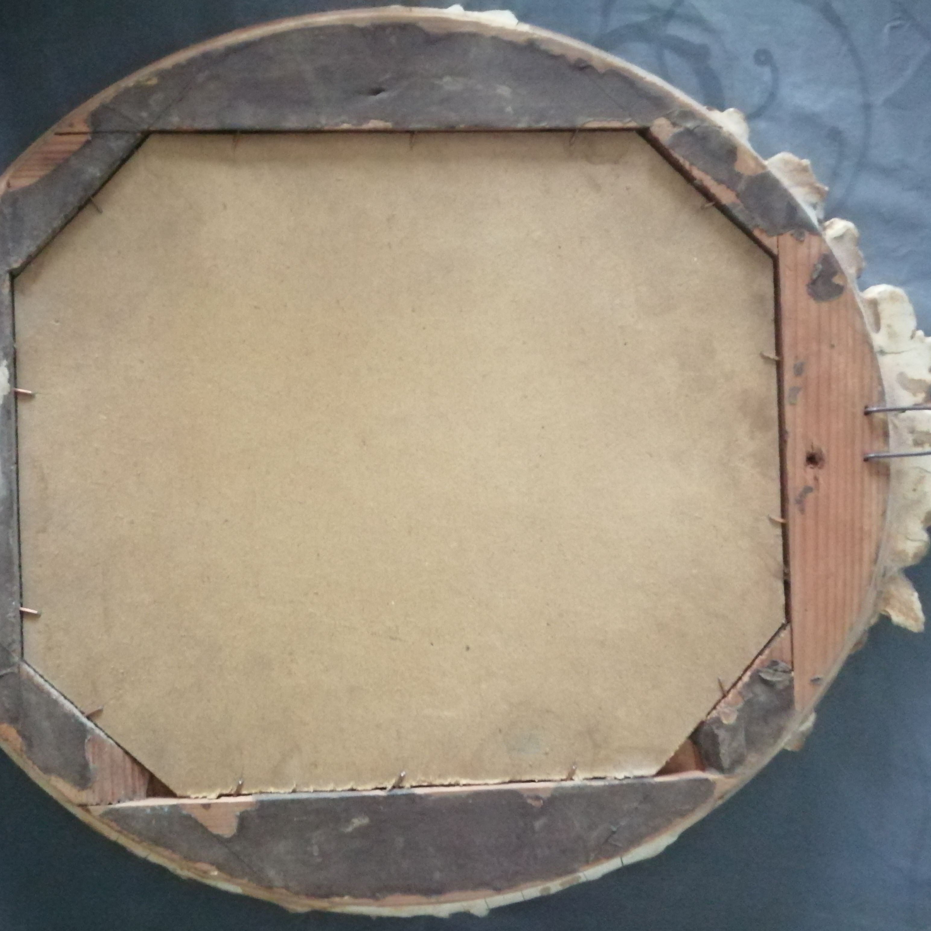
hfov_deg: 52.5
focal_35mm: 31
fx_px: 943
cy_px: 470
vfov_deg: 52.5
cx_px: 449
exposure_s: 1/12.5
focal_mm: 3.62
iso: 2500
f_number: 1.8
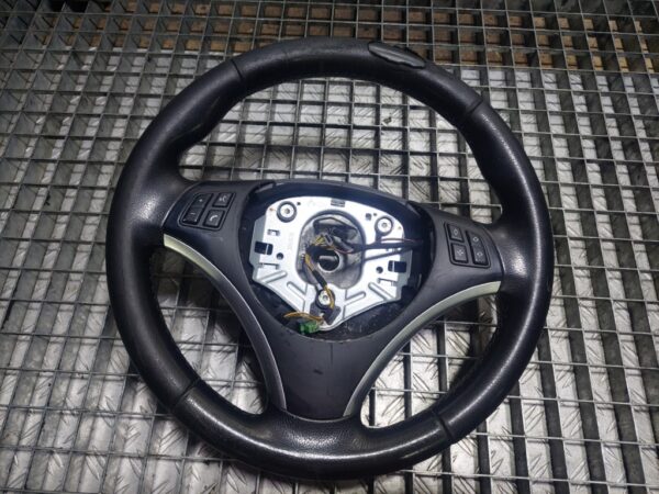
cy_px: 247
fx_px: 476
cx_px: 330
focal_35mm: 25
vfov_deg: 54.9
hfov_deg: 69.4
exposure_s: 1/50
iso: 100
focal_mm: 5.23
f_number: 1.8
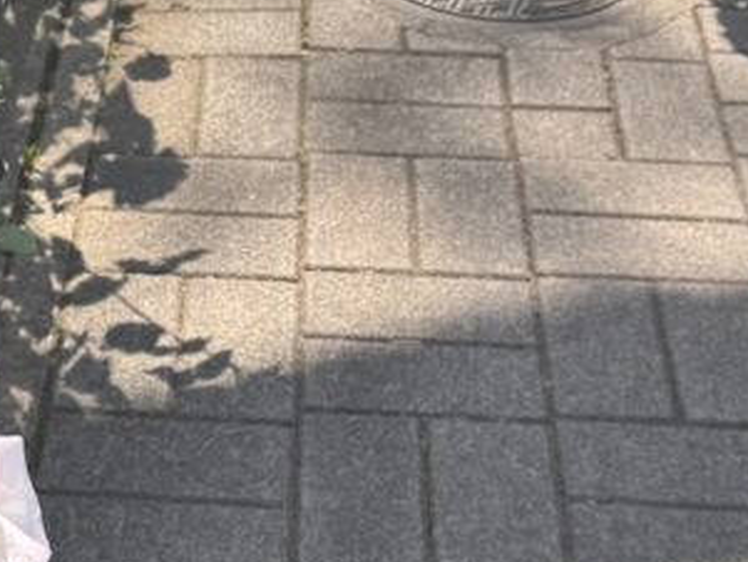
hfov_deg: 19.1
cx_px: 142
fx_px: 2205
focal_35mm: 102
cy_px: 159
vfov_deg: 14.5
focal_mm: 6.76
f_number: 1.78
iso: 80
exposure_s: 1/588
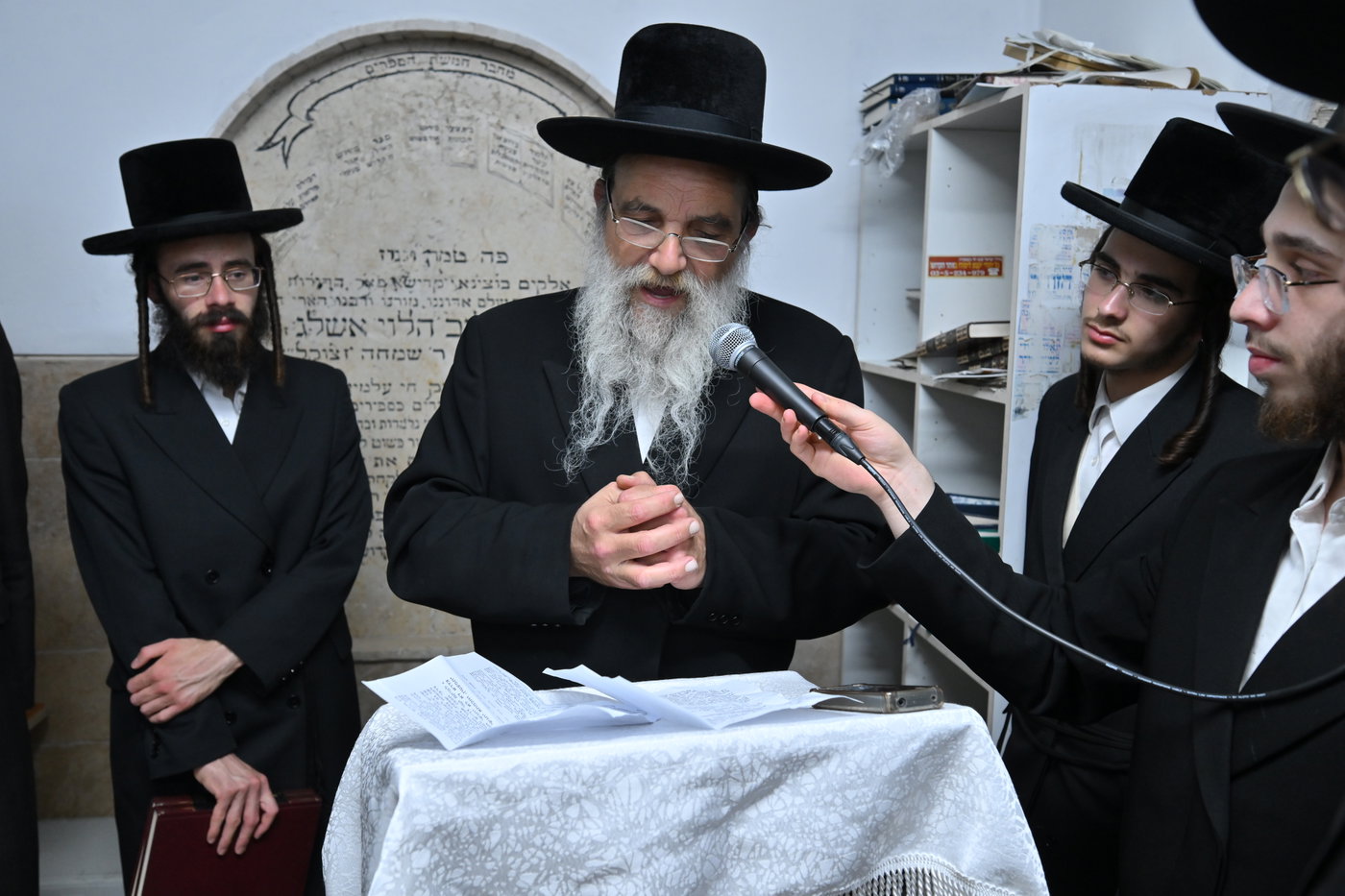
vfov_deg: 43.6
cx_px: 672
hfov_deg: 61.9
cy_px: 448
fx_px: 1121
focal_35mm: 30
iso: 1250
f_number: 5
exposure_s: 1/200
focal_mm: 30
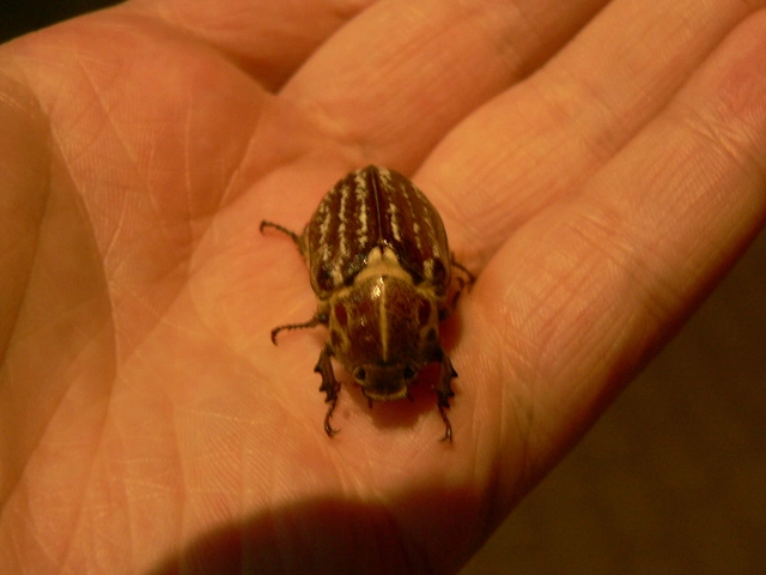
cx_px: 383
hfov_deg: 33.8
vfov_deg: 25.7
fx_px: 1261
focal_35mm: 57
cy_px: 288
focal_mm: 9.4
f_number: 2.8
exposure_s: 1/4
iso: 200
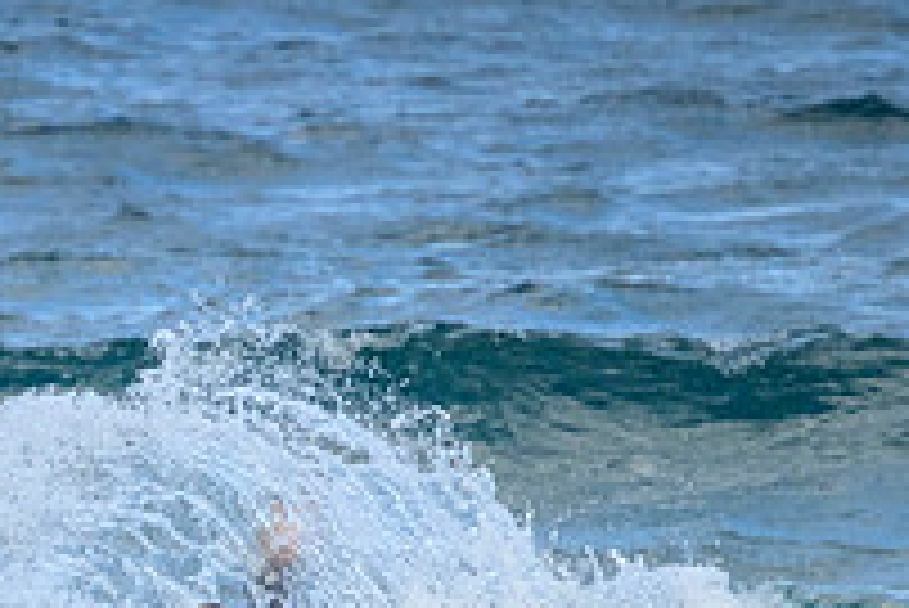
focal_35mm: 2298
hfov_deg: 0.9
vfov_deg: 0.6
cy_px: 759
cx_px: -9
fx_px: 58064
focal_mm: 800
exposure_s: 1/1600
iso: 2200
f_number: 11
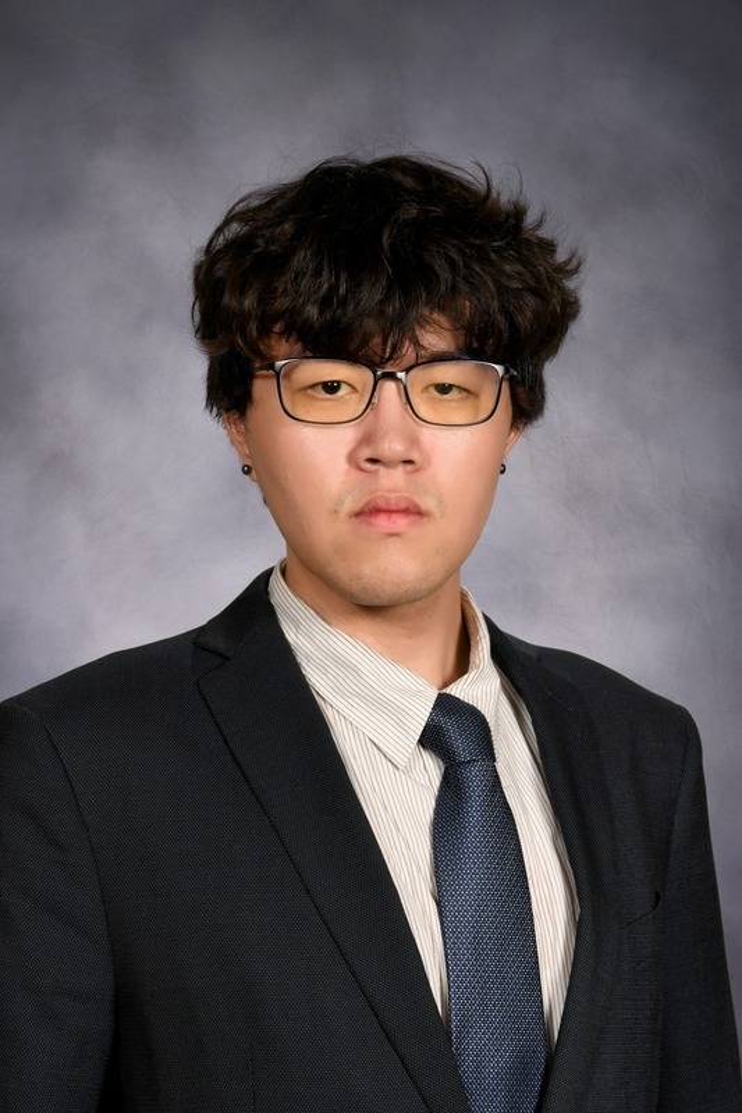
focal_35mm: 90
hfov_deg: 15.2
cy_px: 556
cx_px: 371
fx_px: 2783
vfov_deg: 22.6
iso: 200
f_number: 13
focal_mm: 60
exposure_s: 1/200
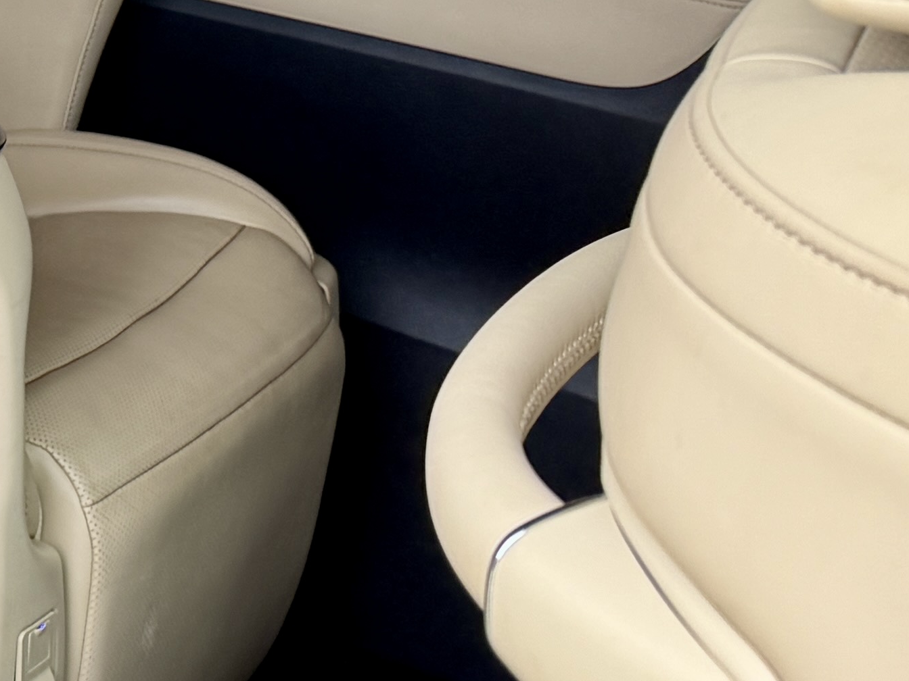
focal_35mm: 102
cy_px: 95
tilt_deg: -20.6
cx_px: -663
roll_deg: +2.8
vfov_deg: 14.4
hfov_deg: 16.5
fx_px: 2678
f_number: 1.78
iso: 64
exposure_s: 1/236
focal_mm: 6.76
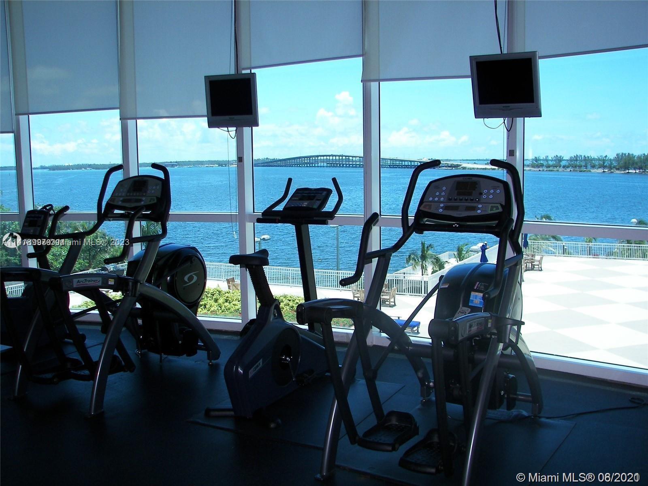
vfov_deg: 39.7
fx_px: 674
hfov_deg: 51.4
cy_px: 243
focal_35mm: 36
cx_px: 324
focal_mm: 6
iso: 50
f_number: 2.8
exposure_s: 1/320
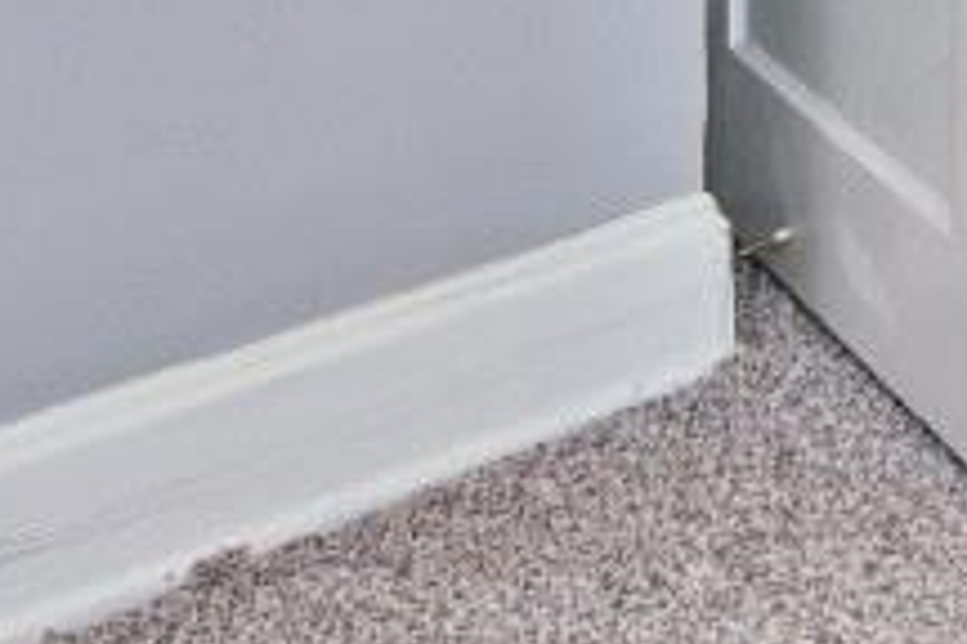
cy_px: -1078
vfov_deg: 11.0
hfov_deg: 14.3
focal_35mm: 97
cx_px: 2301
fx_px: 2605
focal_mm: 14
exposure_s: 1/100
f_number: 5
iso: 200
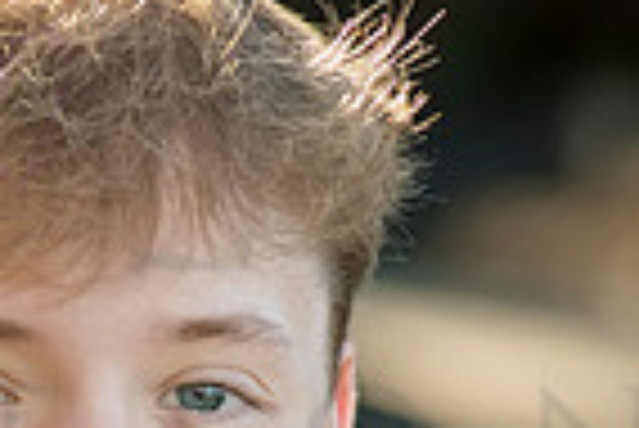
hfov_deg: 3.0
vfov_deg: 2.0
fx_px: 12295
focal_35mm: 692
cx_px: 0
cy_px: 660
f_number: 6.3
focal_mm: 170
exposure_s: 1/400
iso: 800
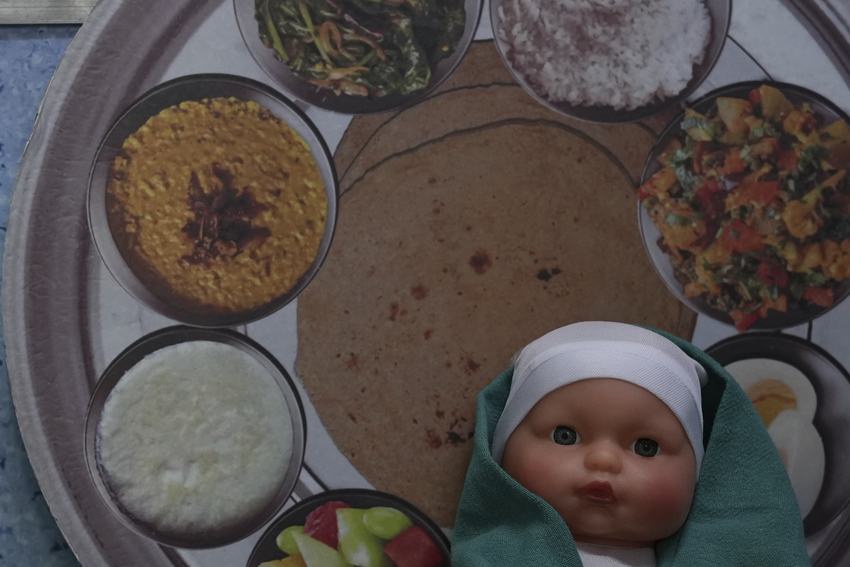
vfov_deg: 13.5
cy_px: 367
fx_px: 2385
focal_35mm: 101
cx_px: 211
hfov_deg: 20.1
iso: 1000
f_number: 2.5
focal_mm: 35
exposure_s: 1/125
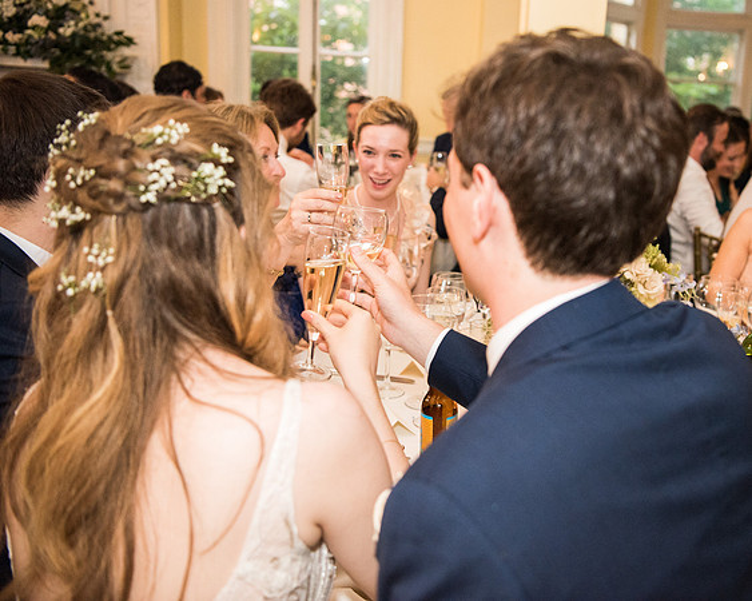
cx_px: 484
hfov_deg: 44.2
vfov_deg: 36.3
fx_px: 915
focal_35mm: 41
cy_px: 278
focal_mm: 34
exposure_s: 1/200
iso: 2500
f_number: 2.8
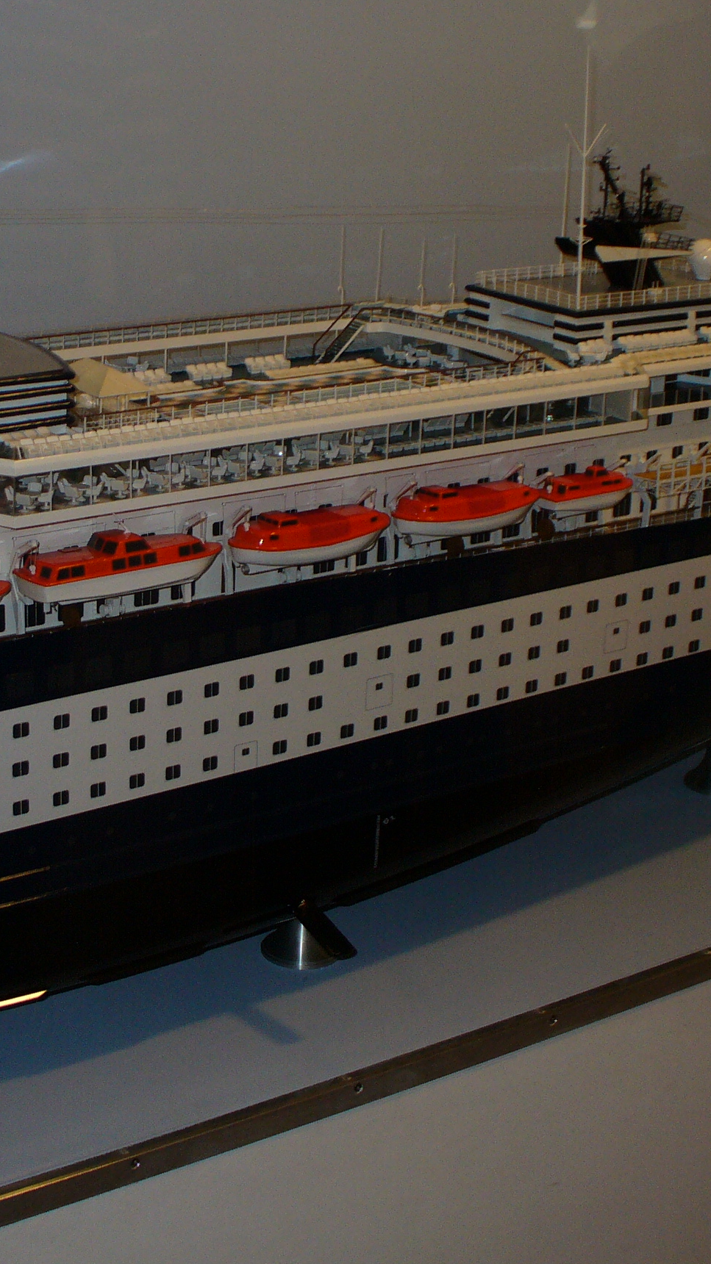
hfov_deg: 20.0
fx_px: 2012
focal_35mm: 60
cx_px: 245
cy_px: 583
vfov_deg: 34.9
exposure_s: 1/60
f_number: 2.8
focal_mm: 6.1
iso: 100
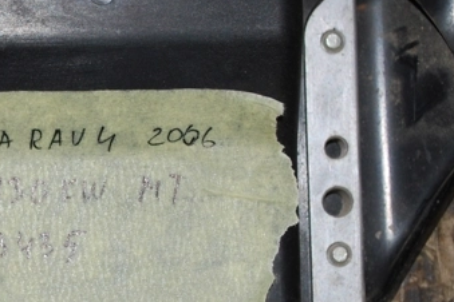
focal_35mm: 152
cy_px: 200
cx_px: -66
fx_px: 1917
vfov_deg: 9.0
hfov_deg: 13.2
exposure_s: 1/60
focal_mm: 34
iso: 200
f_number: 5
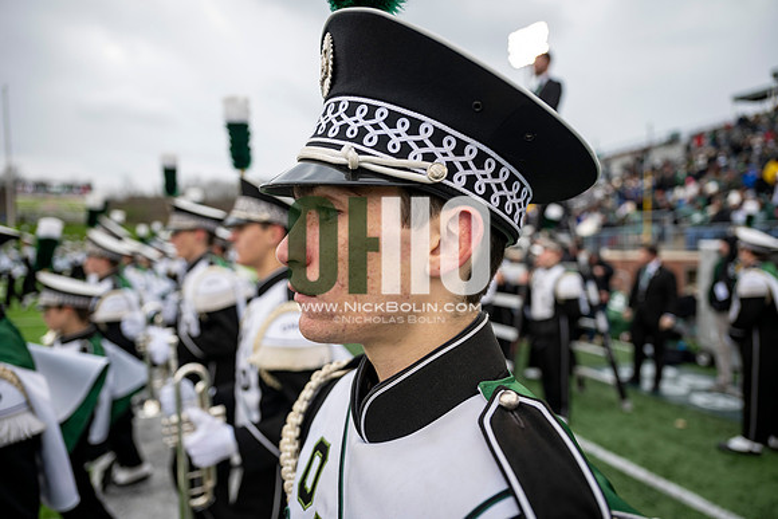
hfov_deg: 73.7
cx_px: 389
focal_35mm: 24
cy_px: 260
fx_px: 519
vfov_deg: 53.2
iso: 160
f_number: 2.8
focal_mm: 24
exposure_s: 1/500
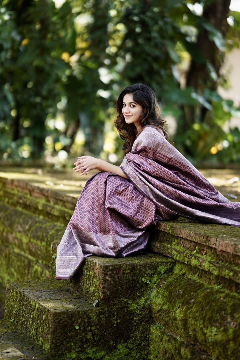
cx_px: 120
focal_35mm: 85
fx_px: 850
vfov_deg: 23.9
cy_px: 180
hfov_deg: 16.1
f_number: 1.4
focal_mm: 85
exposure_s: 1/2000
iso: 400
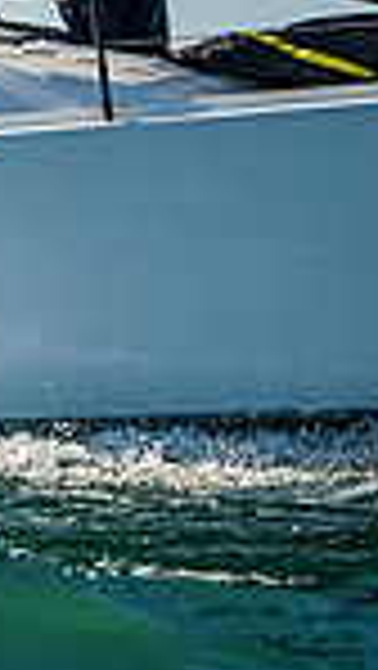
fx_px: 17468
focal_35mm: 982
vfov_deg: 2.2
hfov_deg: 1.2
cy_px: -79
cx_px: -850
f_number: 5.6
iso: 400
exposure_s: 1/2500
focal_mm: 240
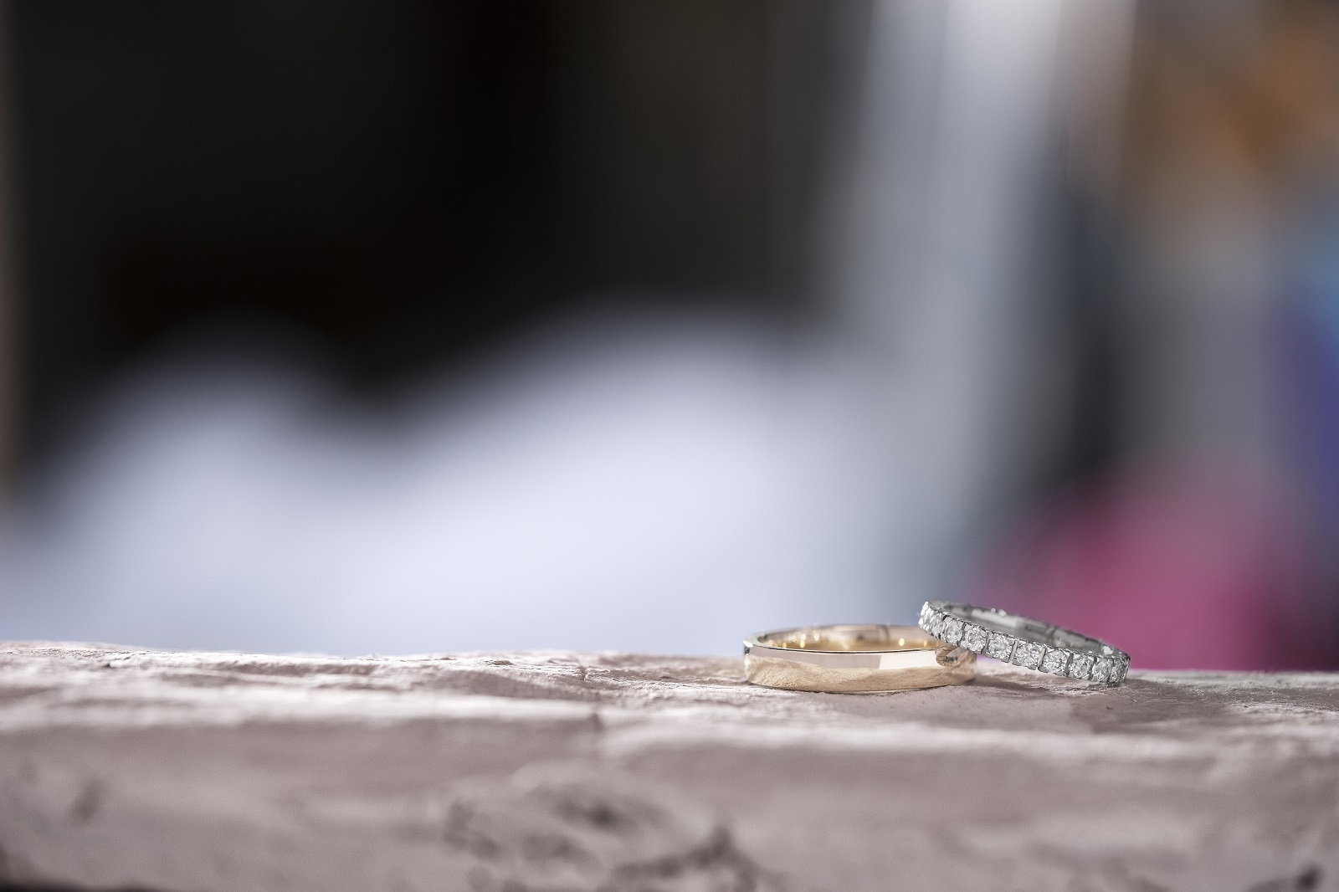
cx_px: 670
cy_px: 446
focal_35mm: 120
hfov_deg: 17.1
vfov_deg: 11.4
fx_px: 4462
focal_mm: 80
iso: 100
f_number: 4.5
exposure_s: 1/40
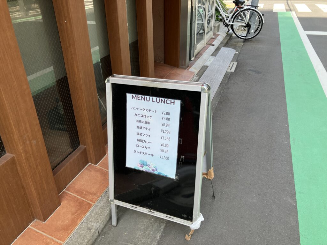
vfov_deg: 49.7
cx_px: 164
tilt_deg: -28.7
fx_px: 265
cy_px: 122
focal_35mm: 28
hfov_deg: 63.4
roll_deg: +1.8
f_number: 1.8
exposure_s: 1/250
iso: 25
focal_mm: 3.99
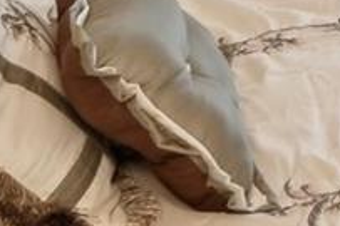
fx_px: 1189
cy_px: -408
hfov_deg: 12.6
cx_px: 817
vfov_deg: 9.1
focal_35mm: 126
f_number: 8
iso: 400
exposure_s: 1/80
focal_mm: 16
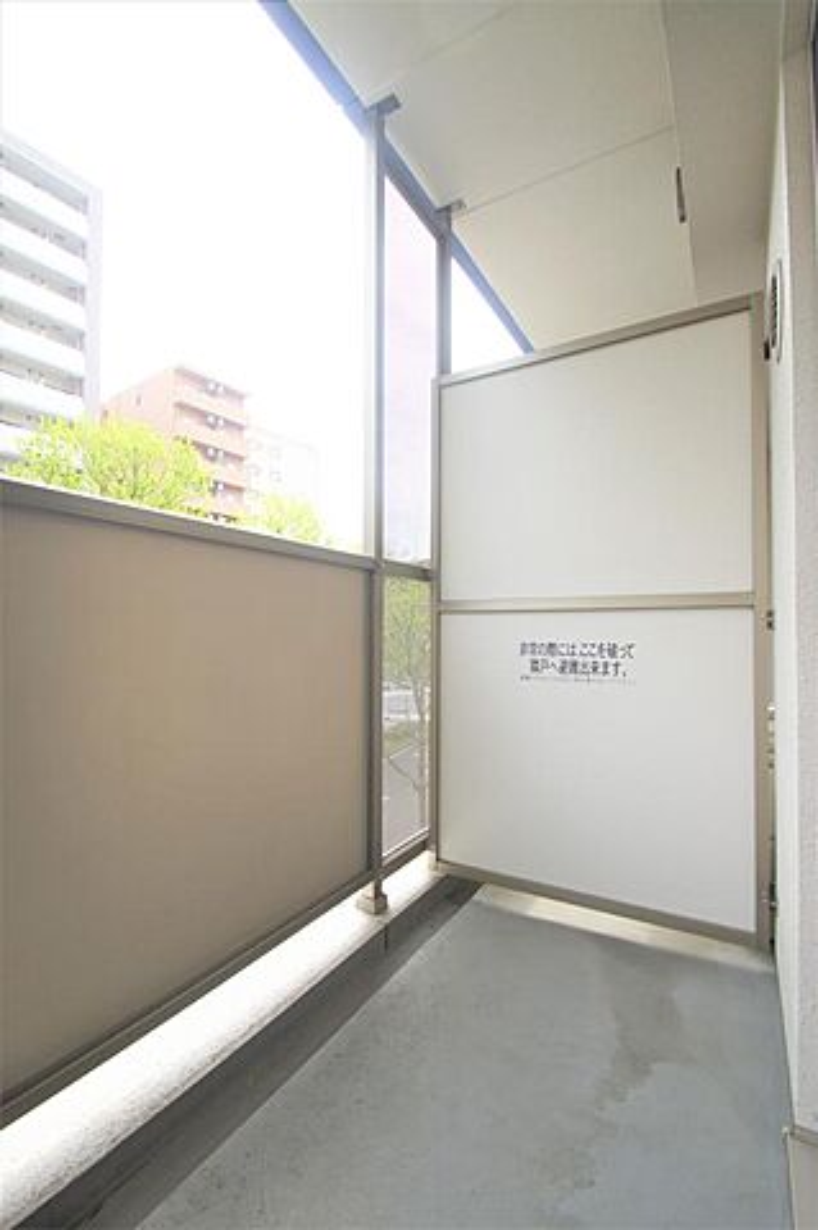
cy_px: 615
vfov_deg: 100.4
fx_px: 512
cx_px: 409
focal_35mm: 15
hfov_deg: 77.2
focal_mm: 10
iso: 100
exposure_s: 1/80
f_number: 5.6
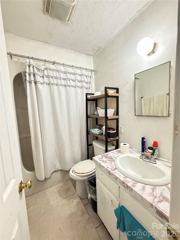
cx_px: 90
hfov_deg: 85.7
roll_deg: +2.3
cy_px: 120
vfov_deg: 102.1
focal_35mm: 14
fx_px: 97
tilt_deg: -6.2
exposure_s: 1/60
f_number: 2.2
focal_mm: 2.22
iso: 1250
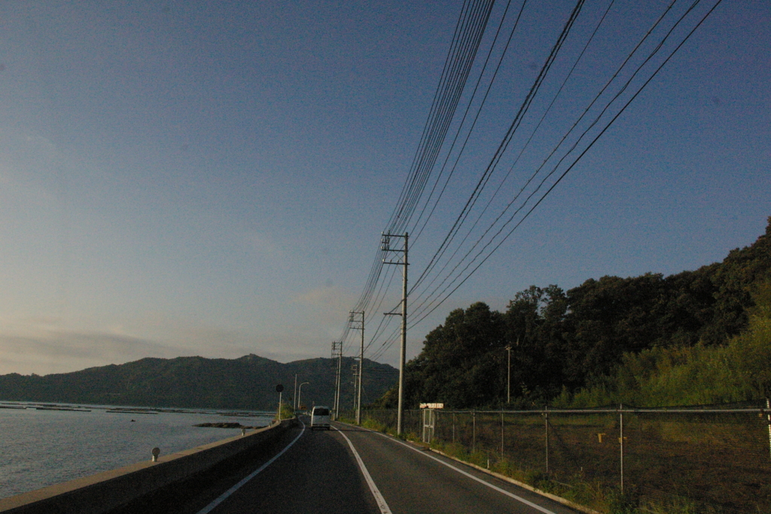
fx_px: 643
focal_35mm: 30
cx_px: 386
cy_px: 257
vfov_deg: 43.6
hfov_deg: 61.9
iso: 3200
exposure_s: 1/3000
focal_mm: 20
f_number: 13
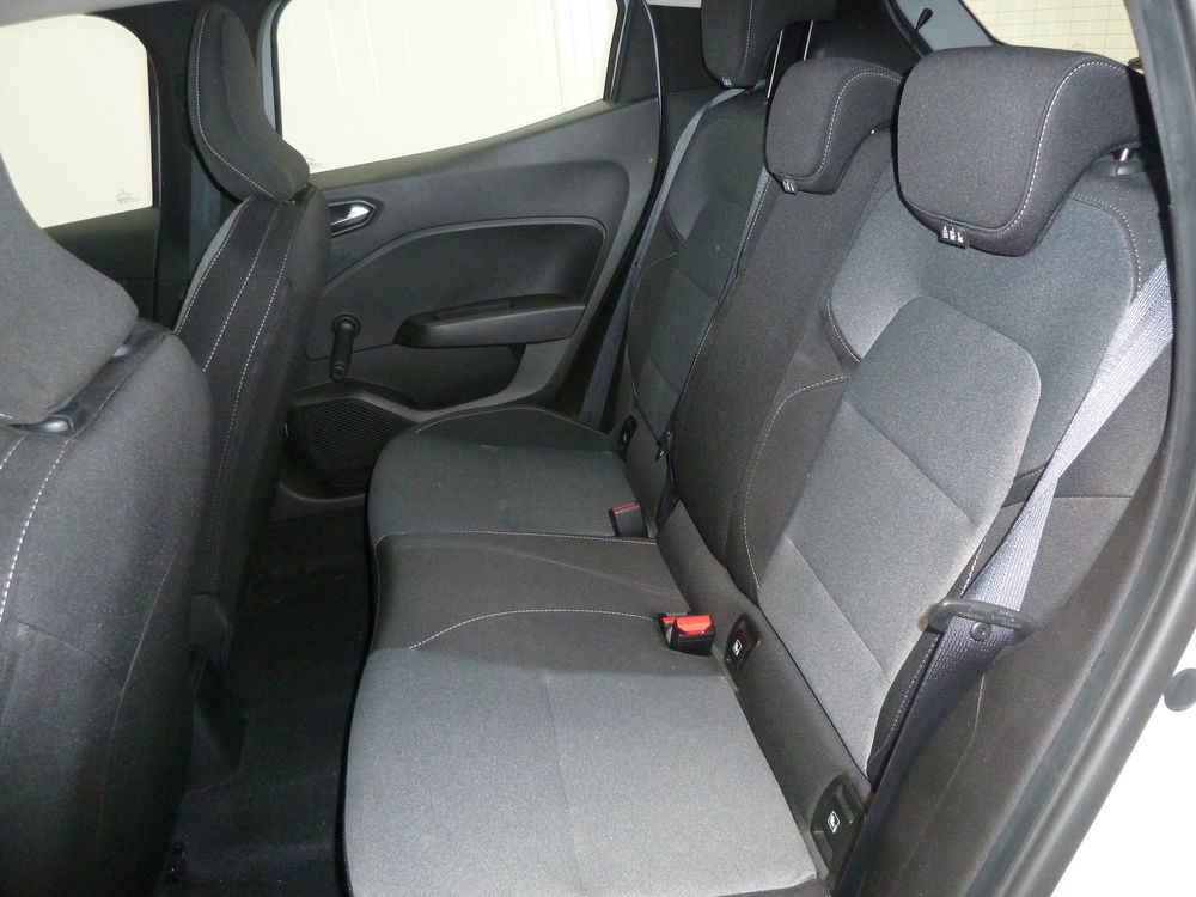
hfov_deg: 69.4
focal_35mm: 25
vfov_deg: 54.9
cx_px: 598
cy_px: 448
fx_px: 864
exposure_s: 1/30
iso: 320
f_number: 3.3
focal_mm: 4.1
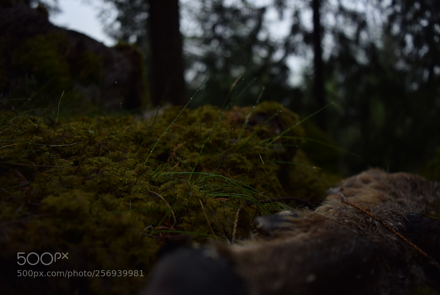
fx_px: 330
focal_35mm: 27
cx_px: 220
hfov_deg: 67.3
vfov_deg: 48.0
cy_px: 148
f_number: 4
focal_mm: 18
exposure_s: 1/250
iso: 100
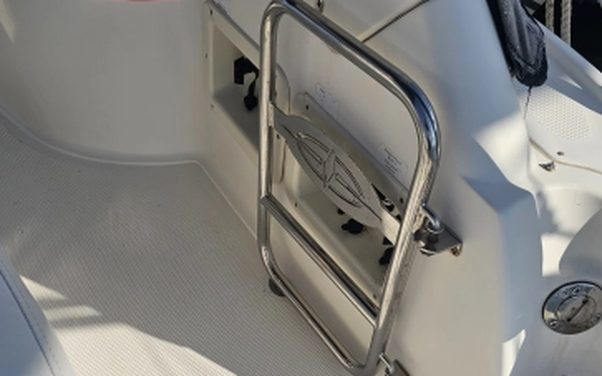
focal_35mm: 37
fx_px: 607
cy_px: 274
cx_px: 280
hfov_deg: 52.7
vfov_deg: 33.9
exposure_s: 1/1265
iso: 10
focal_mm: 6.3
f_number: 1.7
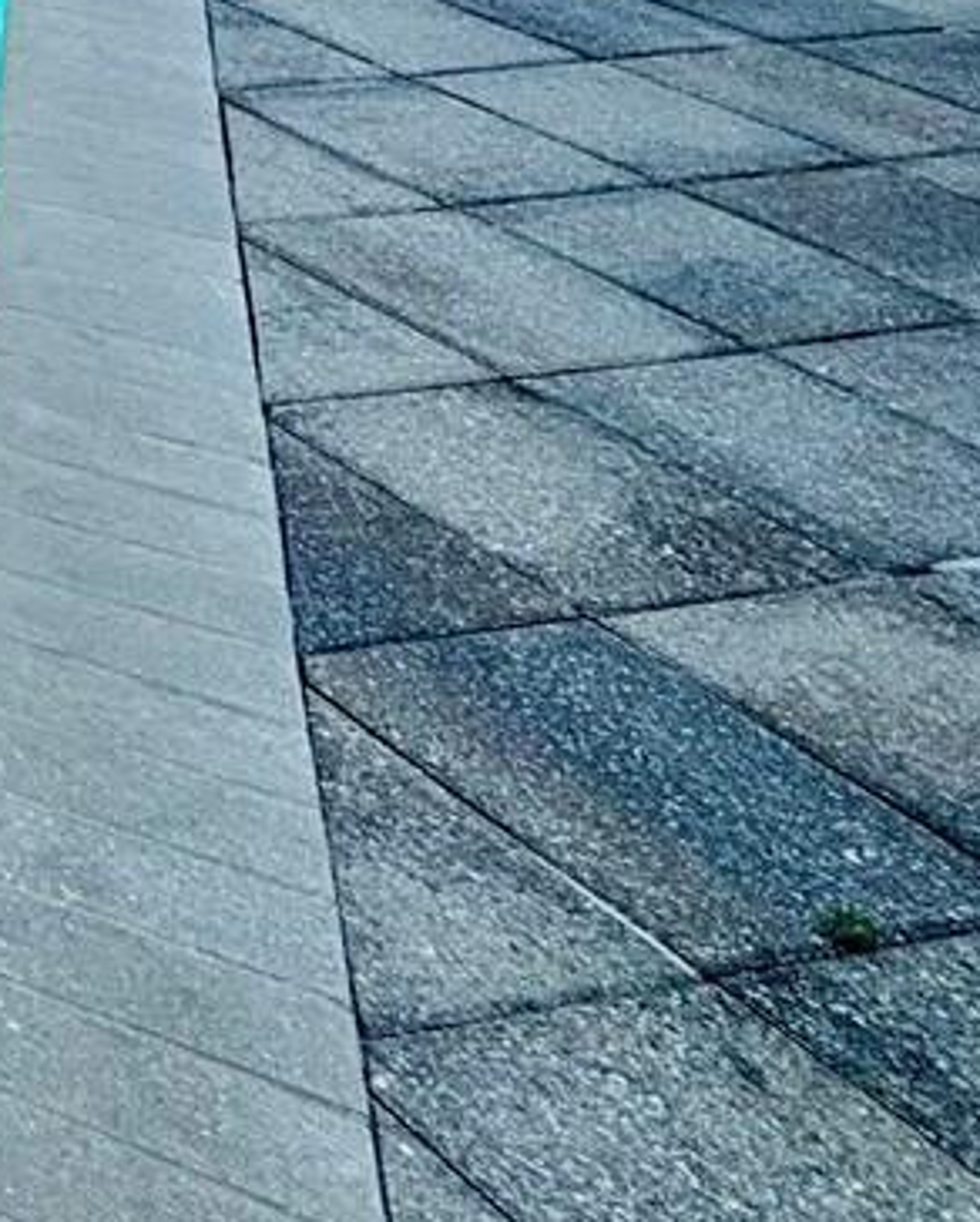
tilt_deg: -10.3
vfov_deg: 25.9
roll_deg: +0.5
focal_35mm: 60
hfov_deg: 14.7
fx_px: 2172
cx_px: -1416
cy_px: -450
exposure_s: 1/1370
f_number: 2.2
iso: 40
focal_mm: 2.22
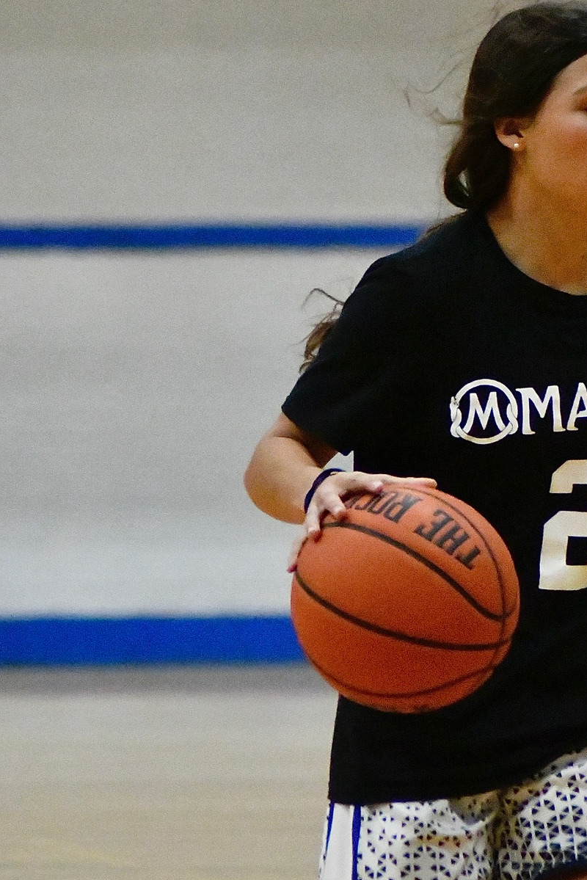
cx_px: 468
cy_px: 494
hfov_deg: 3.1
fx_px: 10901
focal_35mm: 446
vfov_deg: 4.6
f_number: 4.5
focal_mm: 155
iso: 20000
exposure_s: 1/1000
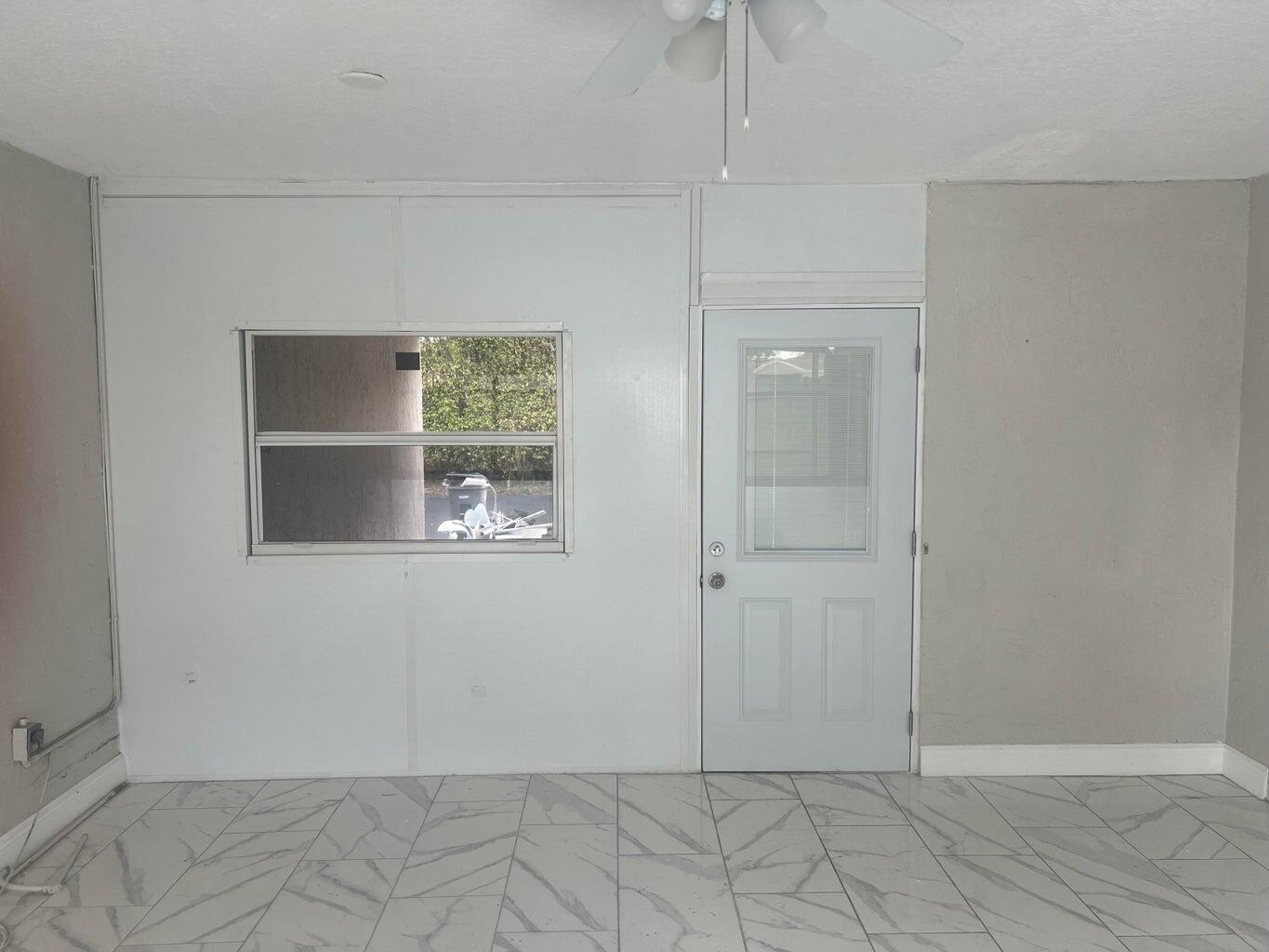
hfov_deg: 67.3
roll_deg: +0.6
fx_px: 953
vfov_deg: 53.1
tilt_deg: -4.0
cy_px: 476
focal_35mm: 26
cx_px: 634
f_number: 1.5
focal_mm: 5.7
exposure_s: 1/121
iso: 64
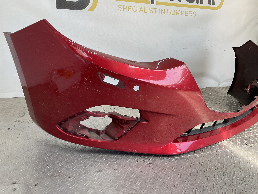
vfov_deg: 48.2
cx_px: 129
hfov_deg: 61.7
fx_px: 216
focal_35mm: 29
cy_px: 97
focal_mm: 3
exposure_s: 1/188
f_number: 1.8
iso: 16
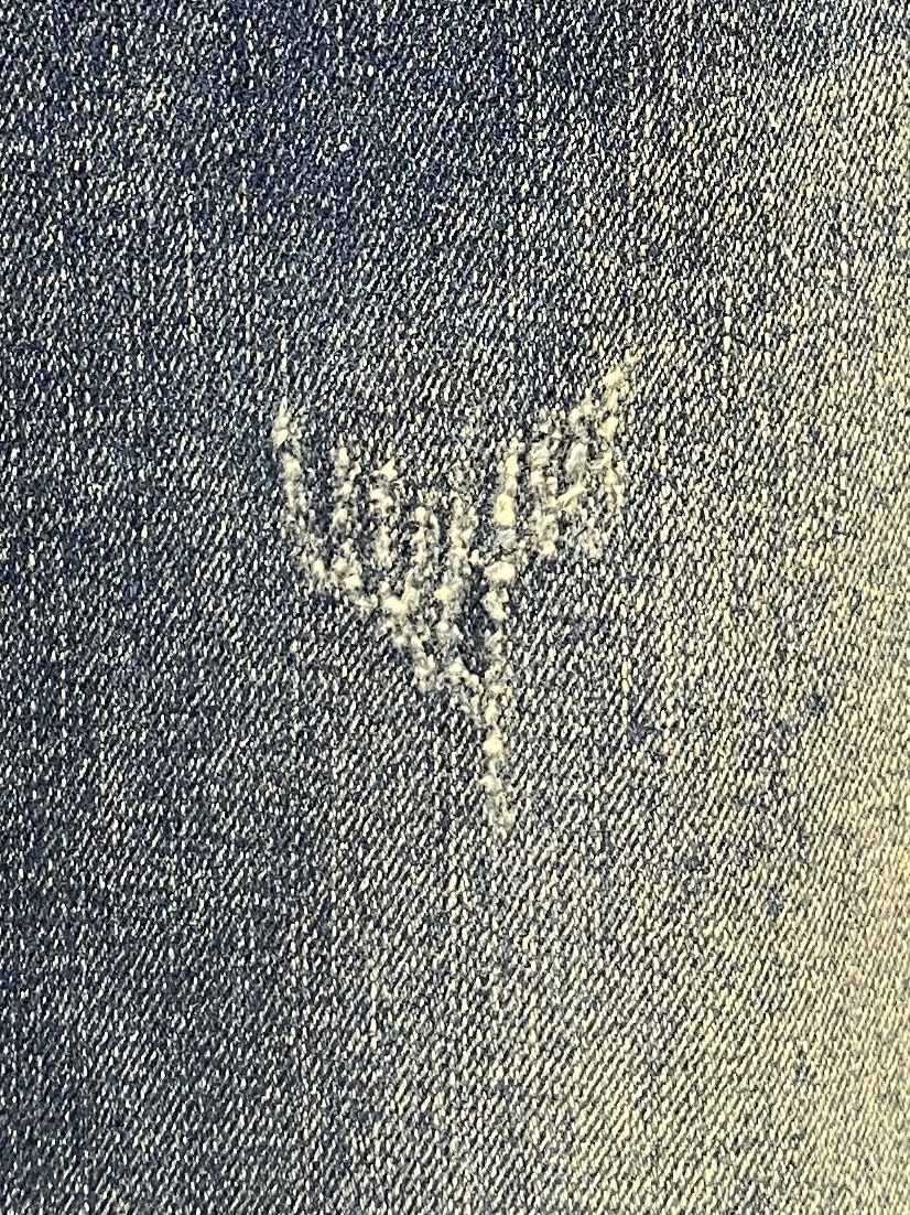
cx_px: 455
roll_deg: +1.2
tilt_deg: -19.7
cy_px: 608
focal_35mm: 26
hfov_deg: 53.0
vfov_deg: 67.3
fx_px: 912
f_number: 1.8
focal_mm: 4.25
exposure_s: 1/60
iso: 160
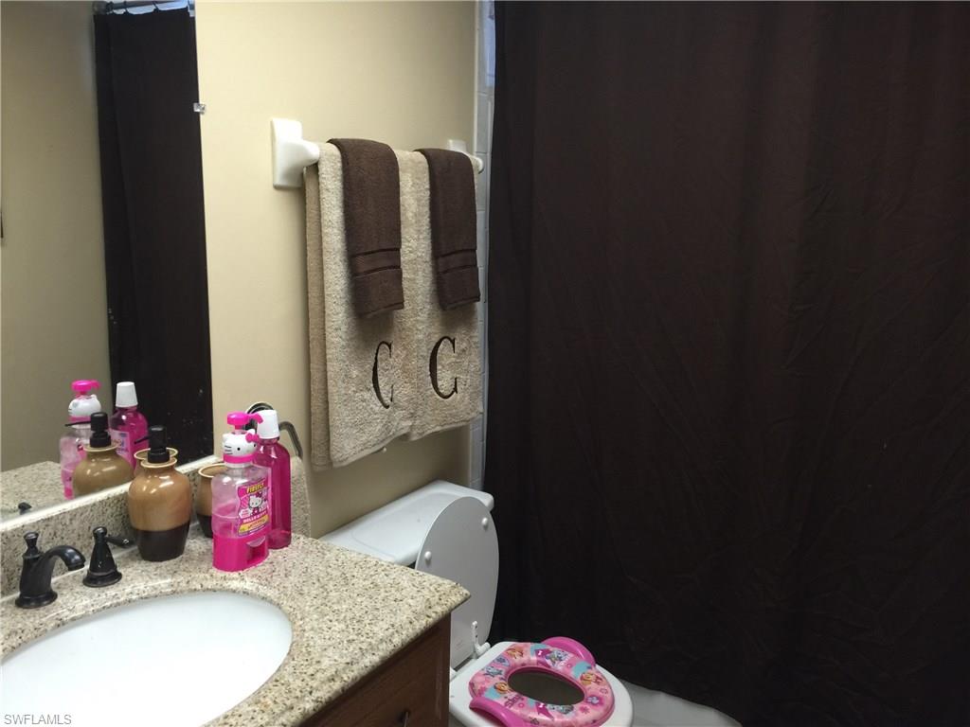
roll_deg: -0.6
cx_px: 485
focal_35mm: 29
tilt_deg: -11.7
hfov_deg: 61.7
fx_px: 813
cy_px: 364
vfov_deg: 48.2
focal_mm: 4.15
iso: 80
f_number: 2.2
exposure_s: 1/15
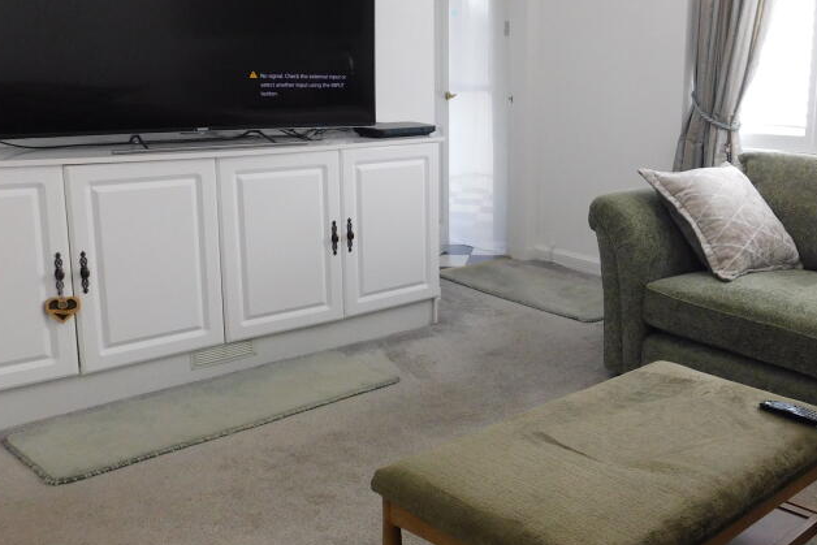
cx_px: 628
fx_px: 885
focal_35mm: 39
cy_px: 247
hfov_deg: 47.4
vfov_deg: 34.2
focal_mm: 4
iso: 250
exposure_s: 1/30
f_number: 3
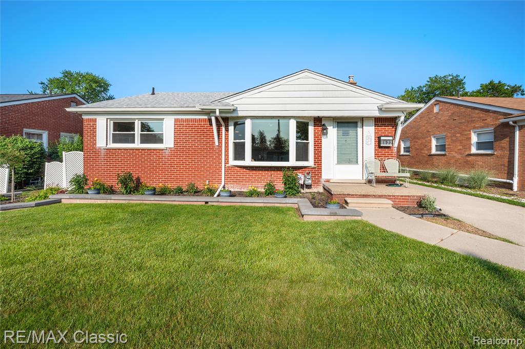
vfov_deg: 81.1
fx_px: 204
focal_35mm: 14
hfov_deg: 104.3
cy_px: 174
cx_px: 262
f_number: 11
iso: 100
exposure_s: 1/200
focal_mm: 14
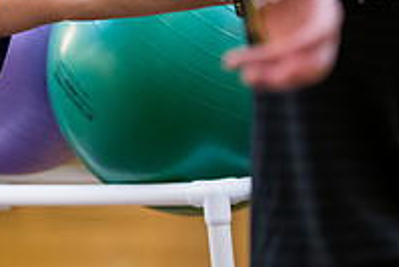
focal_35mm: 233
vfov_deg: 5.9
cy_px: 31
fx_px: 2584
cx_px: -112
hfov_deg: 8.7
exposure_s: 1/160
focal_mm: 80
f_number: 2.8
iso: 2000
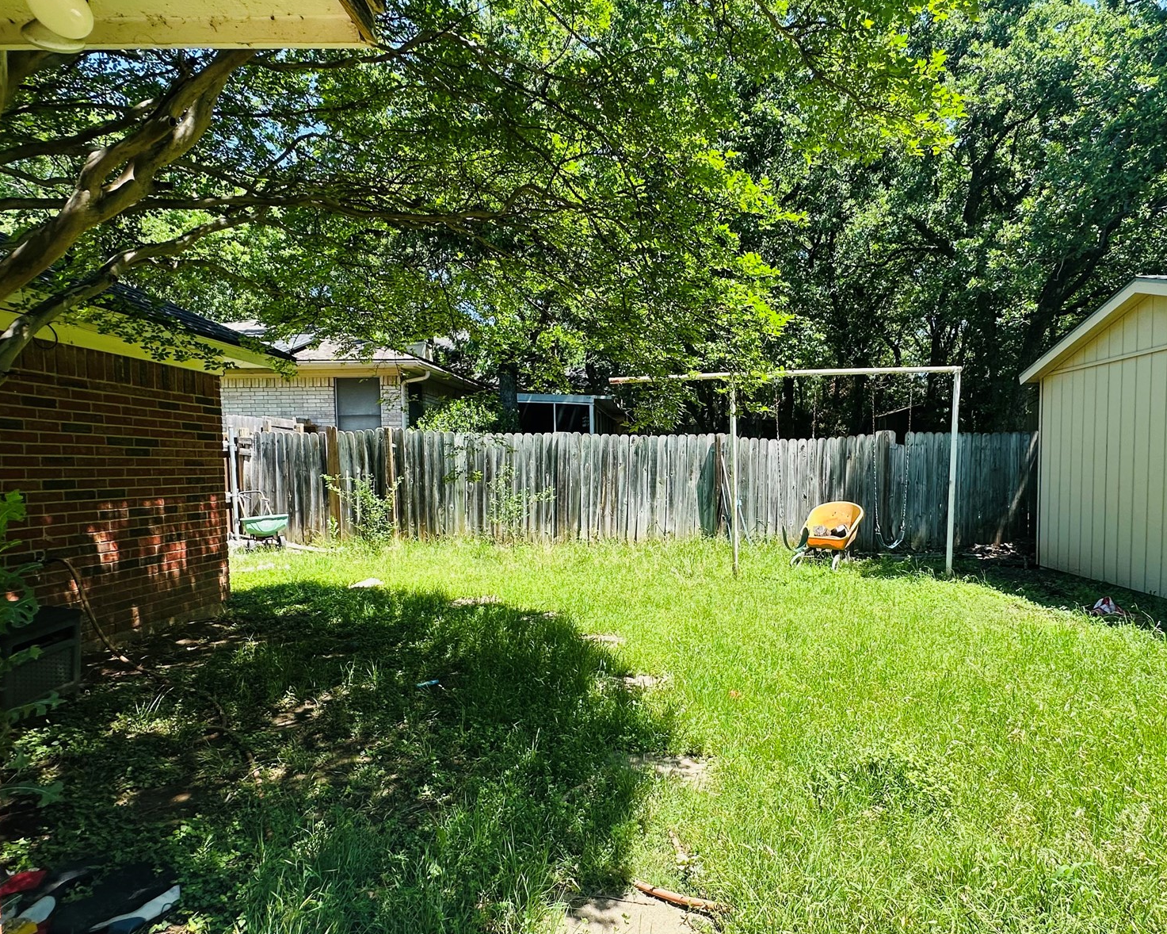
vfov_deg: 70.7
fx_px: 656
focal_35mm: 19
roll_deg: +0.3
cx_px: 654
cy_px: 503
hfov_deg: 82.9
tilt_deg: -3.4
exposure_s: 1/509
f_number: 2.2
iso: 40
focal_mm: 2.22
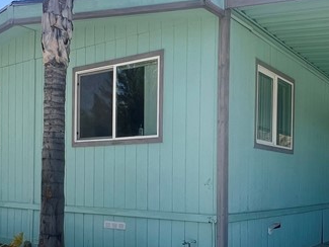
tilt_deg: -0.2
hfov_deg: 45.0
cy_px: 183
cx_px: 221
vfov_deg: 34.5
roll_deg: -0.7
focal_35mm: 41
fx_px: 390
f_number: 1.8
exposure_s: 1/550
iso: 32
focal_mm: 1.57
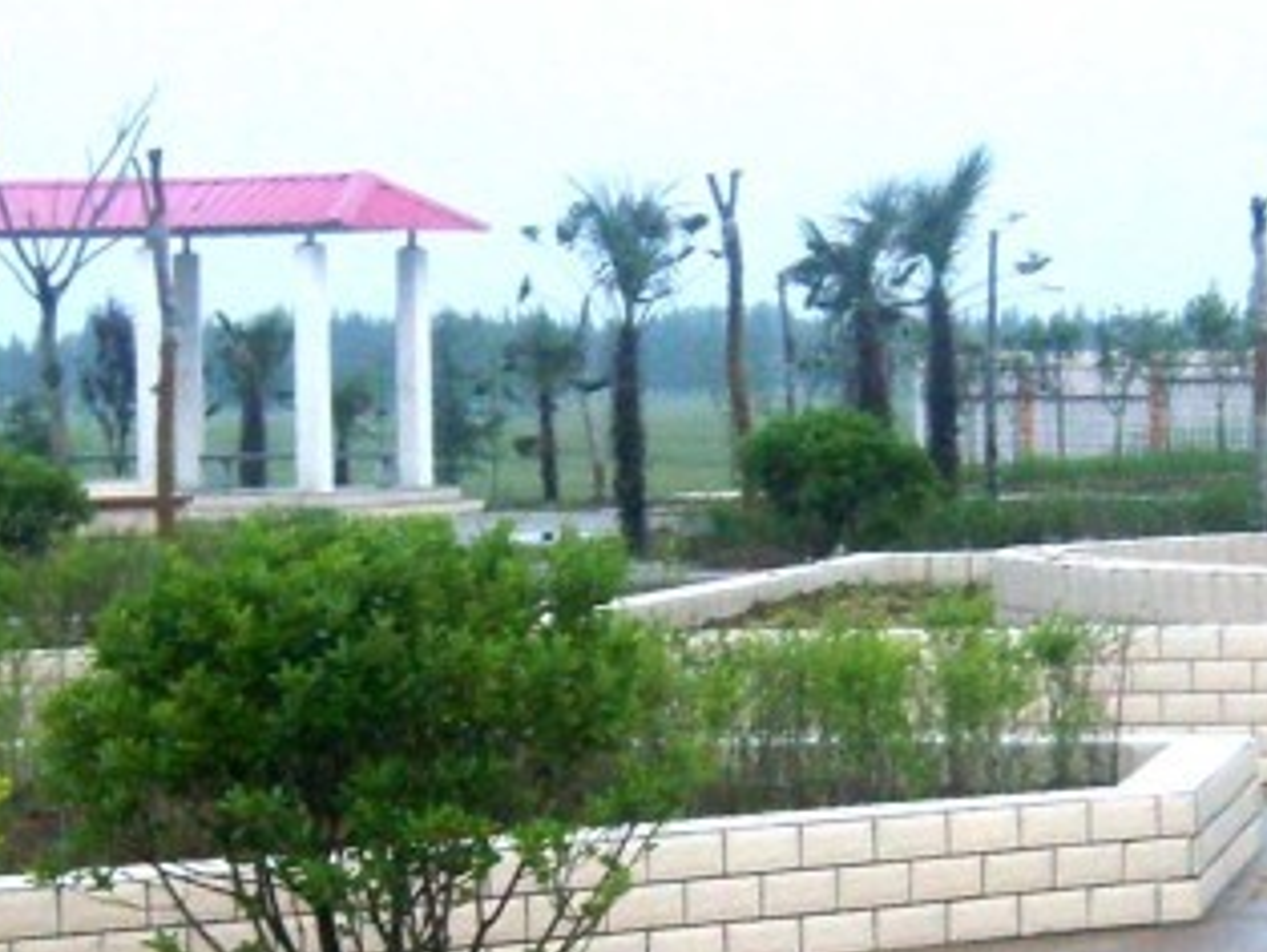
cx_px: 730
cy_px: 674
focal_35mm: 114
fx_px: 4176
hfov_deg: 17.2
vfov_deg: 13.0
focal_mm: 5.8
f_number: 2.8
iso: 163
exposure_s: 1/30
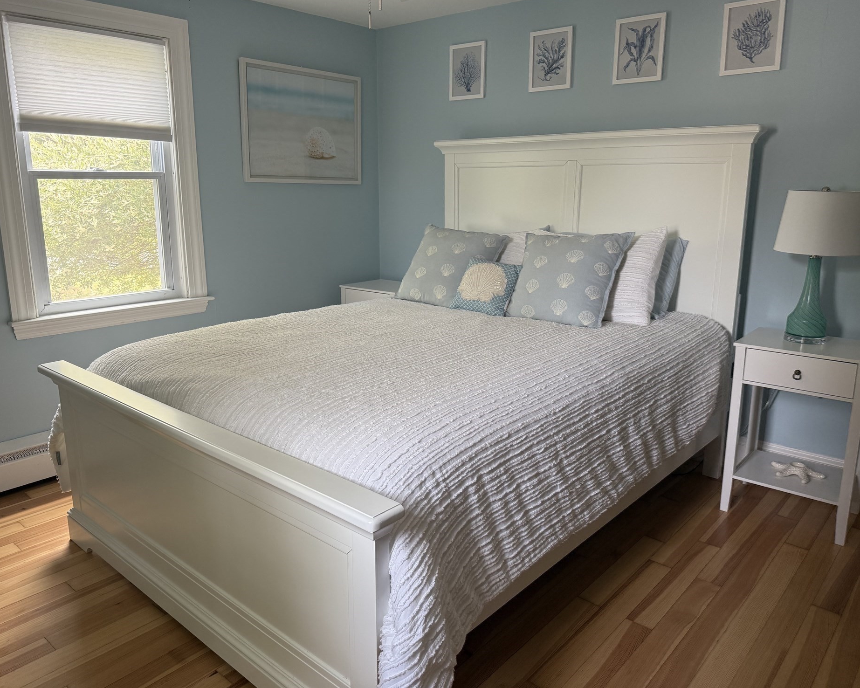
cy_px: 330
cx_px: 435
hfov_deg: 66.0
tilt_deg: -12.2
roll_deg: +0.0
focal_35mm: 26
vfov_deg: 54.9
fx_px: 662
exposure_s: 1/130
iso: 160
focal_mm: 6.76
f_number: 1.78
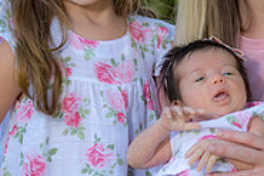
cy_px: 37
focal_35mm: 383
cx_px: 238
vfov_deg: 3.6
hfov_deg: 5.4
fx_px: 2806
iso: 100
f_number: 2.8
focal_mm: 122
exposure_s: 1/250
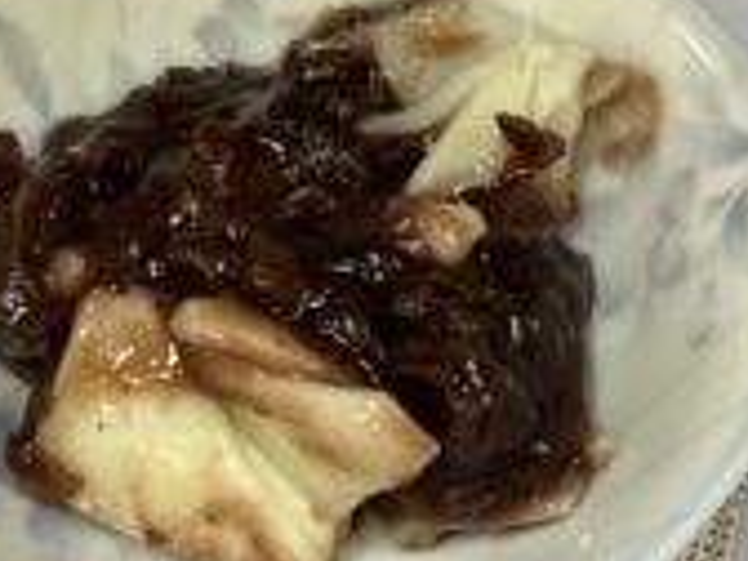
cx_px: 345
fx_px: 1491
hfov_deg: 28.2
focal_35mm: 69
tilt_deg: -66.6
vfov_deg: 21.3
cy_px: 345
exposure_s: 1/50
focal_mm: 3.3
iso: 125
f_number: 2.4
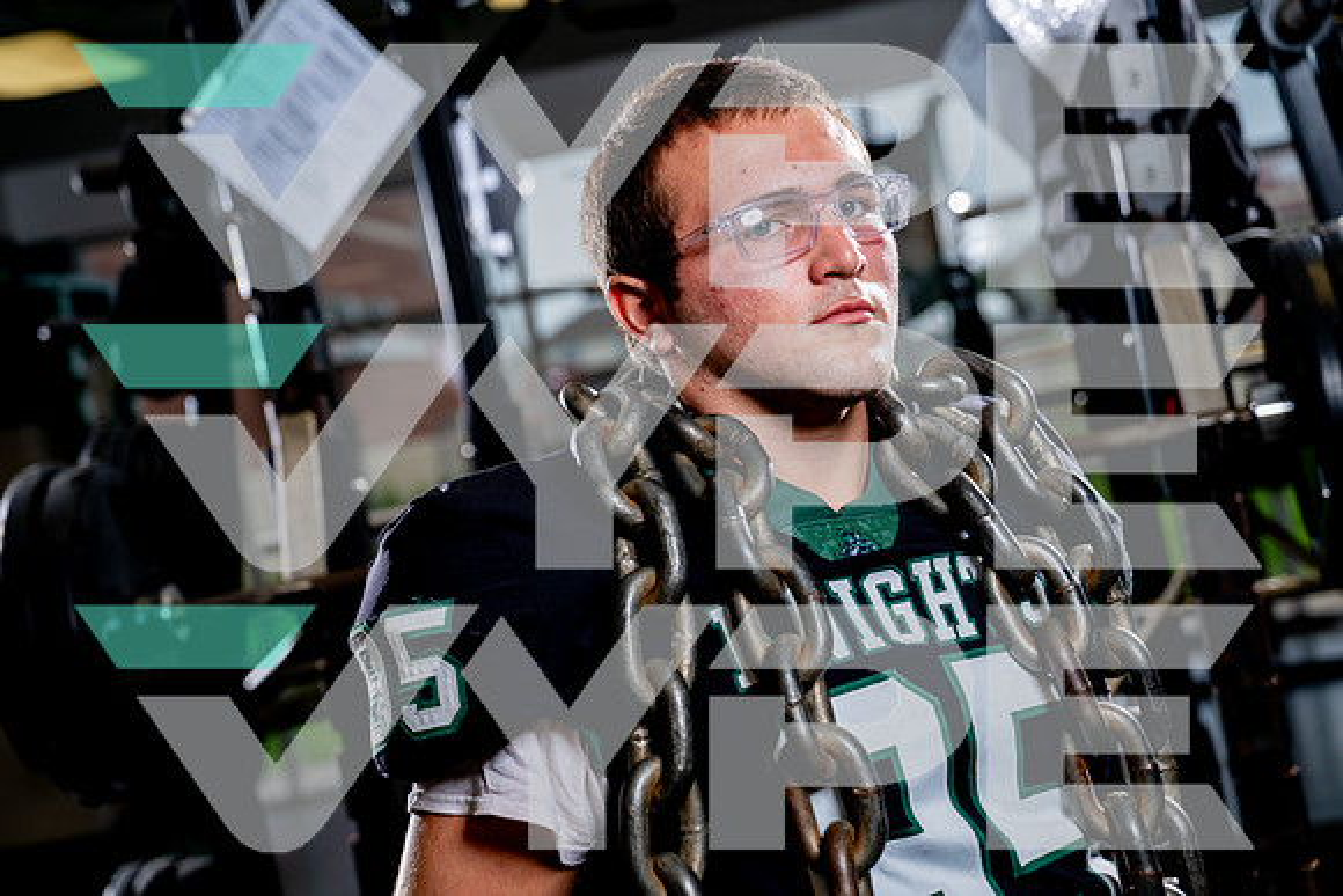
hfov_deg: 28.4
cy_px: 448
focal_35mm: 71
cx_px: 672
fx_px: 2650
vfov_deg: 19.2
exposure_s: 1/250
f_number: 4
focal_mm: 70
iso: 100
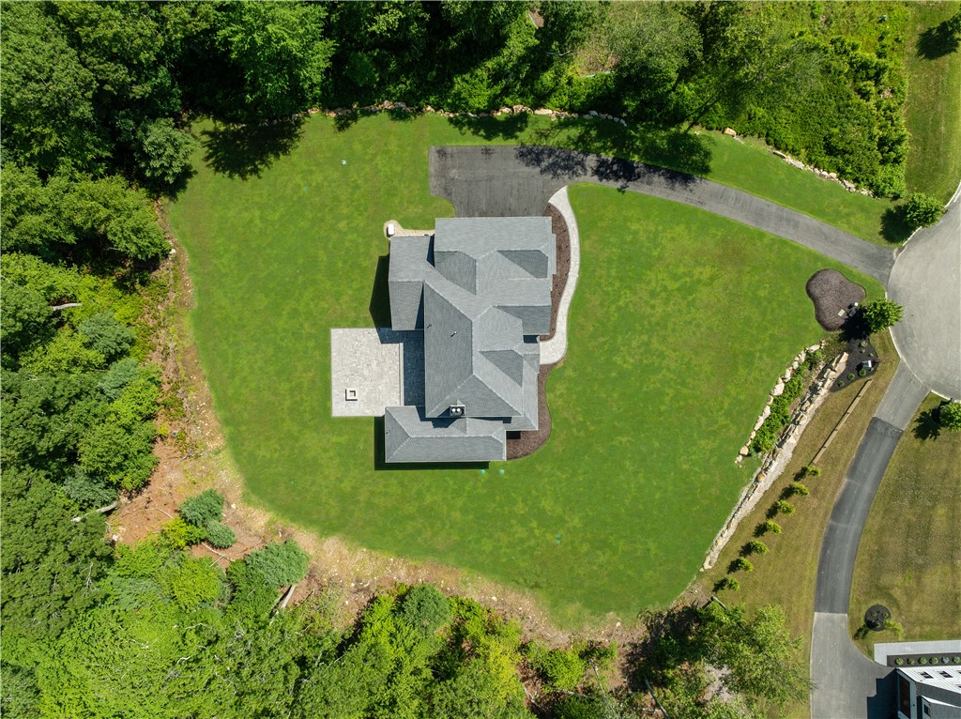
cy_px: 360
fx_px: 666
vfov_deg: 56.7
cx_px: 480
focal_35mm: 24
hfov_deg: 71.6
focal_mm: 12.29
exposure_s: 1/200
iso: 100
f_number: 5
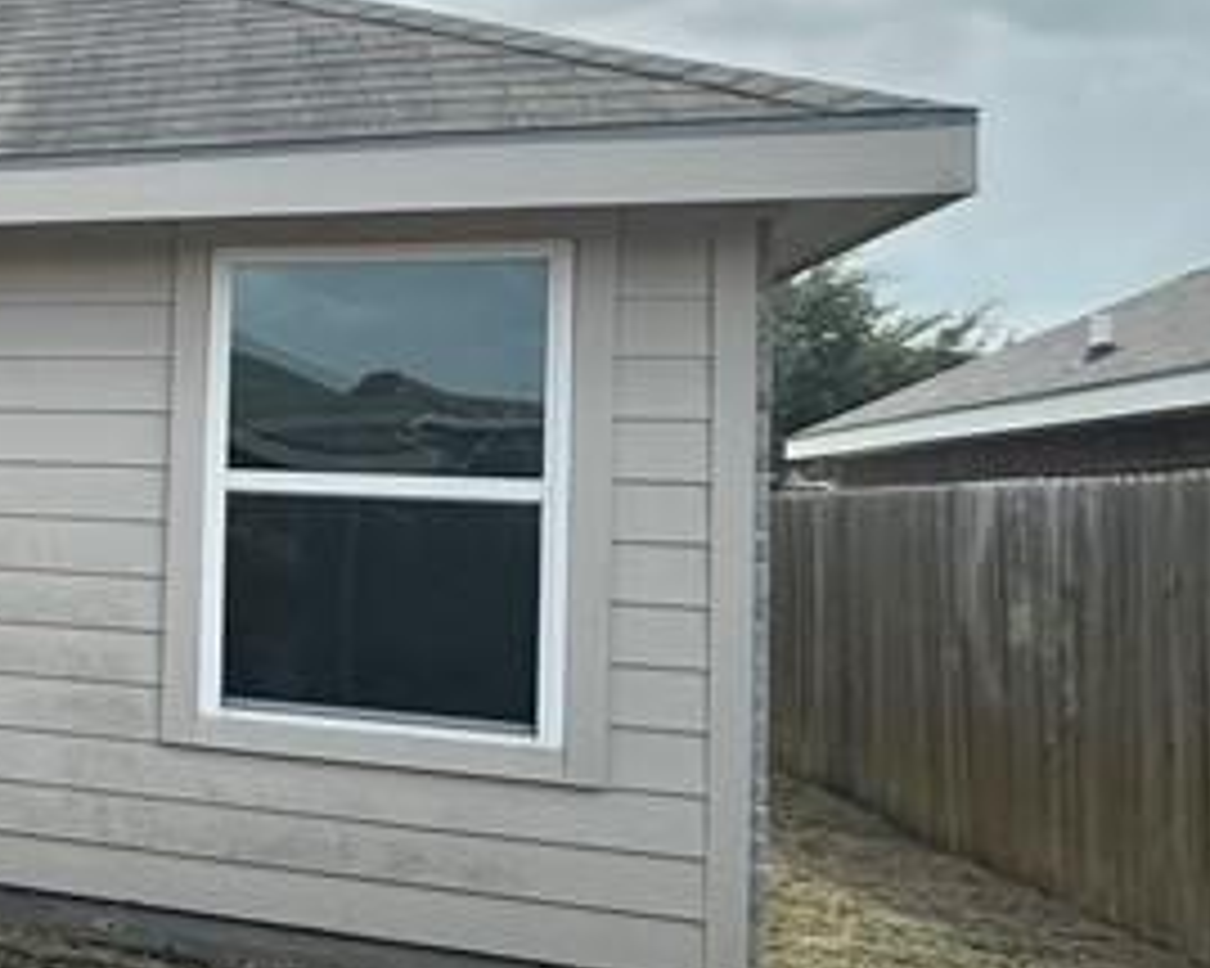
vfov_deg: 29.1
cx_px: -1008
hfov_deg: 21.6
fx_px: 1862
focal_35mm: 52
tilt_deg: +2.8
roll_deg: -2.7
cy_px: 419
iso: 40
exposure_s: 1/1401
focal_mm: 2.22
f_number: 2.2
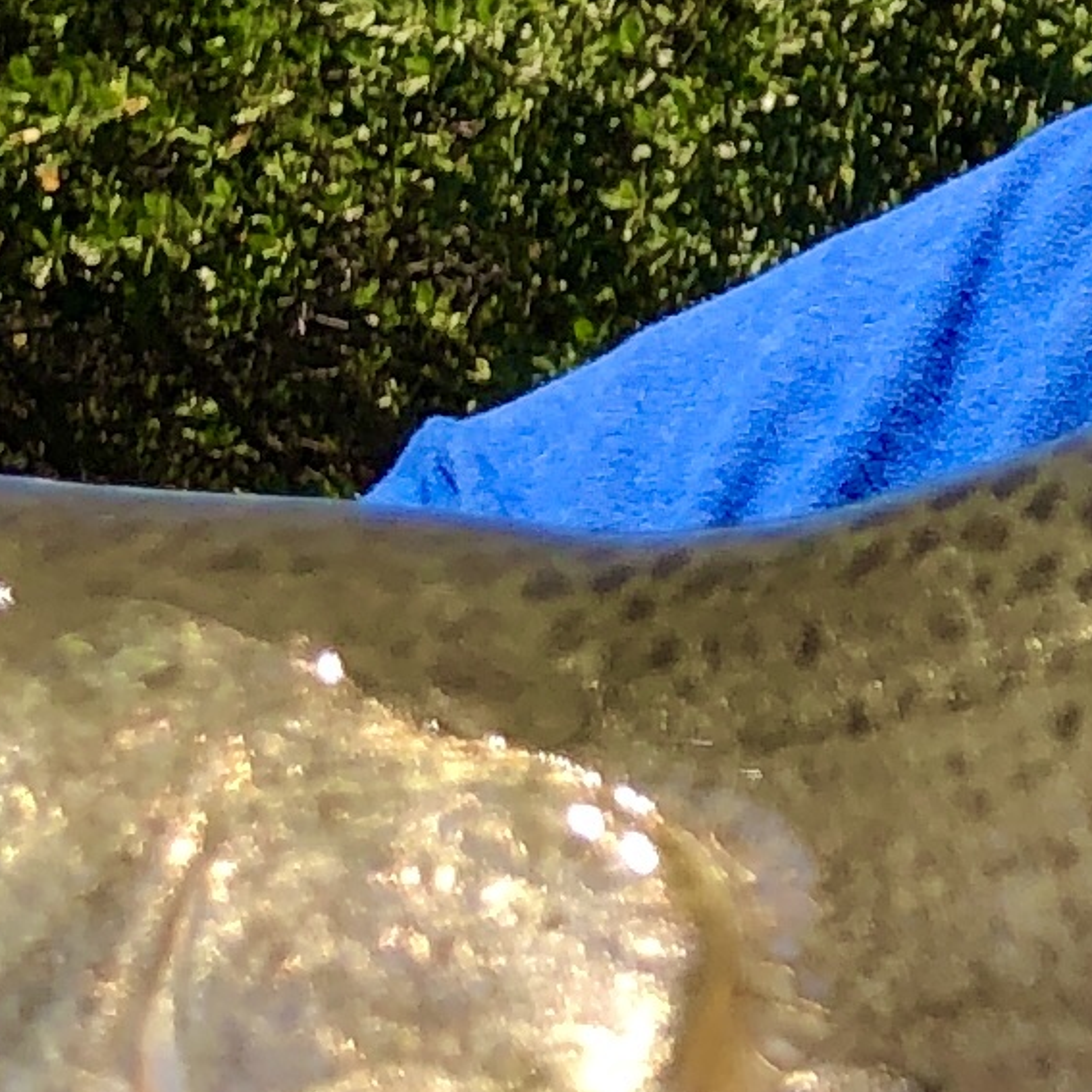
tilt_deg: -1.3
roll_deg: +3.4
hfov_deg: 9.1
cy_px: 397
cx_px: 2486
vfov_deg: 9.9
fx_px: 6282
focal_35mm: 176
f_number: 1.8
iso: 20
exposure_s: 1/1453
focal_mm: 3.99
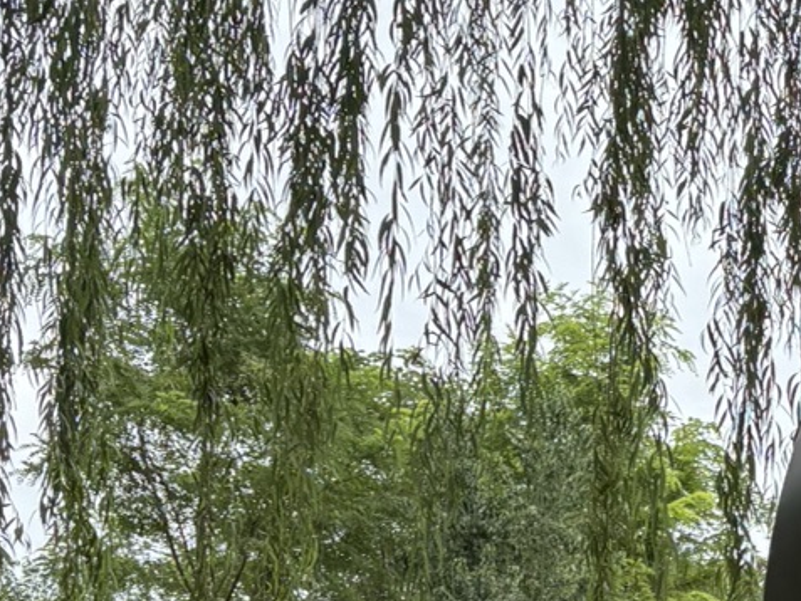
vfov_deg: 12.7
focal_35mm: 109
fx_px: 2523
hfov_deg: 17.1
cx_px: 1006
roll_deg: -0.8
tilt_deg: +1.0
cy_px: 967
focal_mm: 5.96
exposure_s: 1/1337
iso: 64
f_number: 1.6
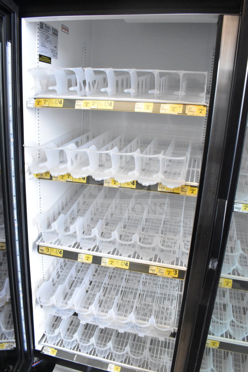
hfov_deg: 47.9
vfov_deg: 67.4
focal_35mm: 27
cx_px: 124
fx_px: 279
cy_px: 186
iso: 6400
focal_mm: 18
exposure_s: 1/200
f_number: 7.1
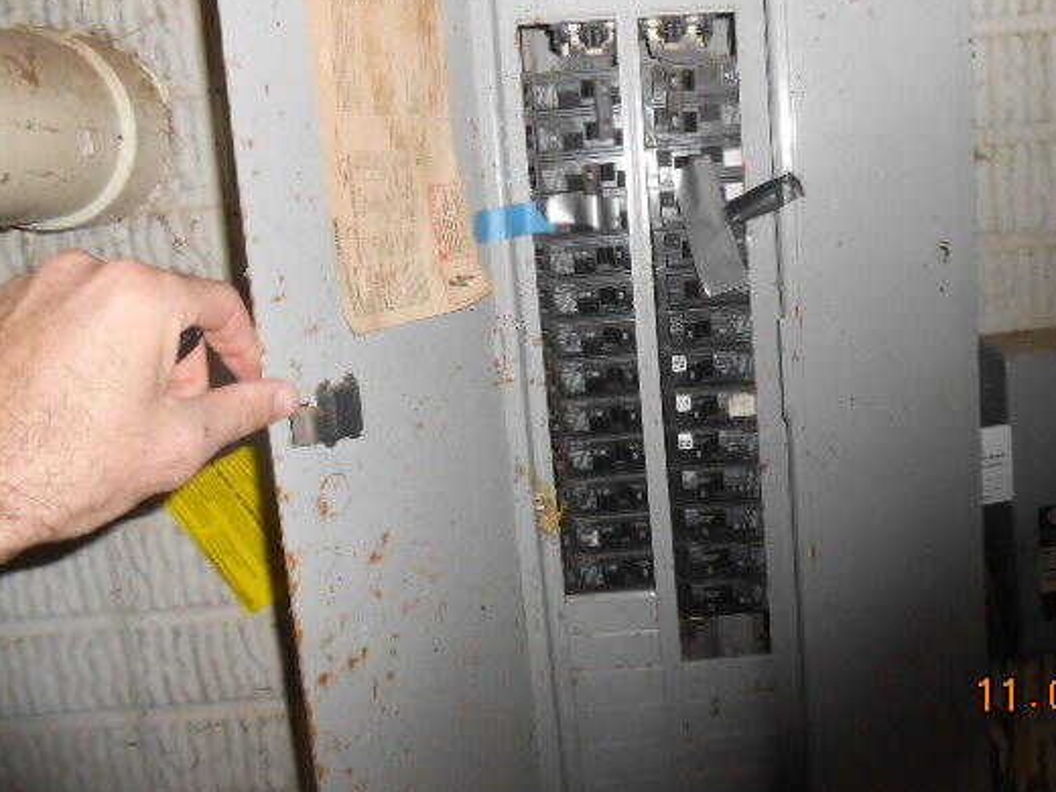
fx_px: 976
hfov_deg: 56.3
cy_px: 313
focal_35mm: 32
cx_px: 644
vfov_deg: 43.9
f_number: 3.5
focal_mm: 4.6
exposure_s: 1/25
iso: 200
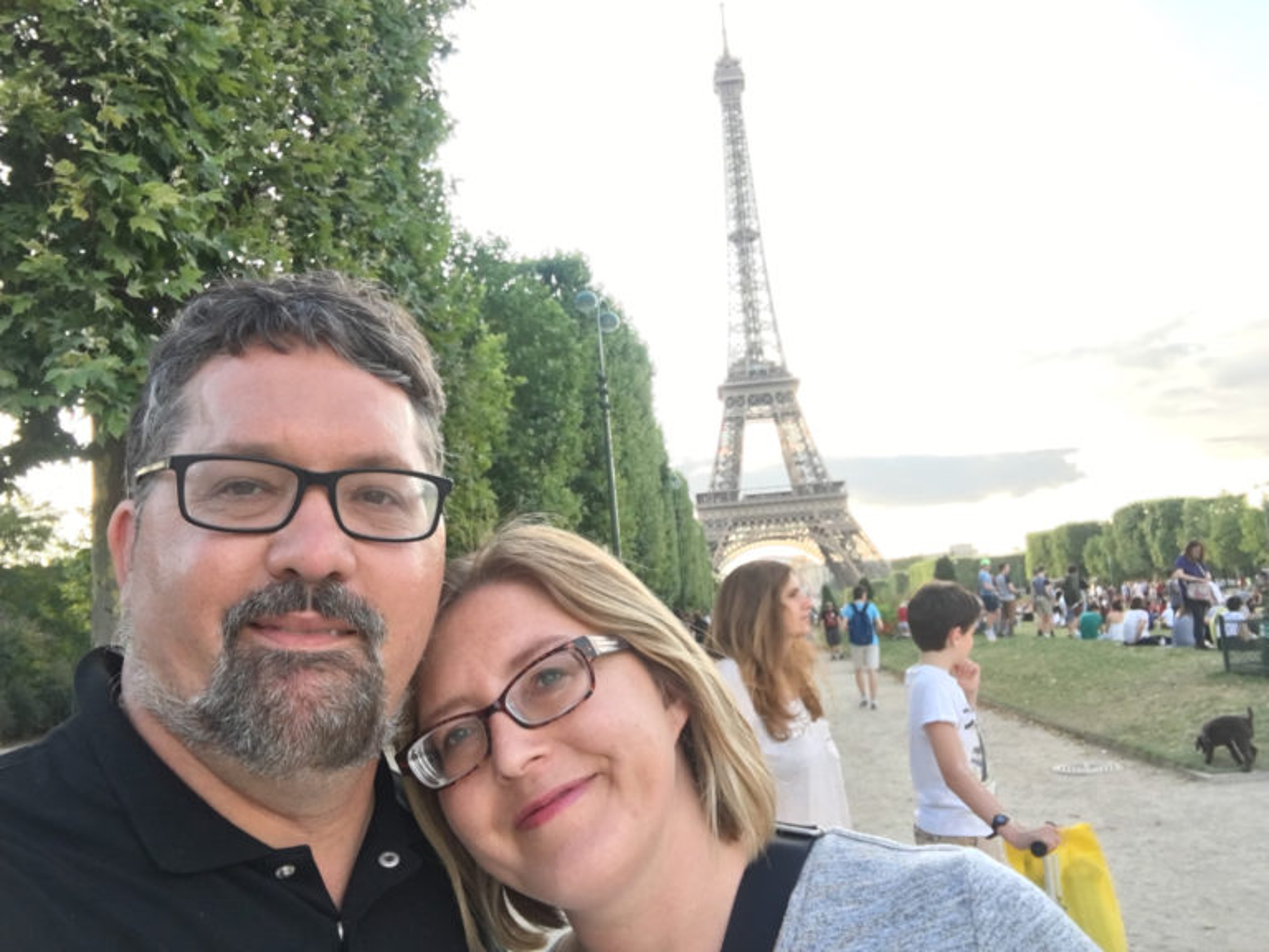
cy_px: 476
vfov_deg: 45.4
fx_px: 1136
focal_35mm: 31
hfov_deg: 58.4
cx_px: 634
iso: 32
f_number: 2.2
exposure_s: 1/100
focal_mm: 2.65
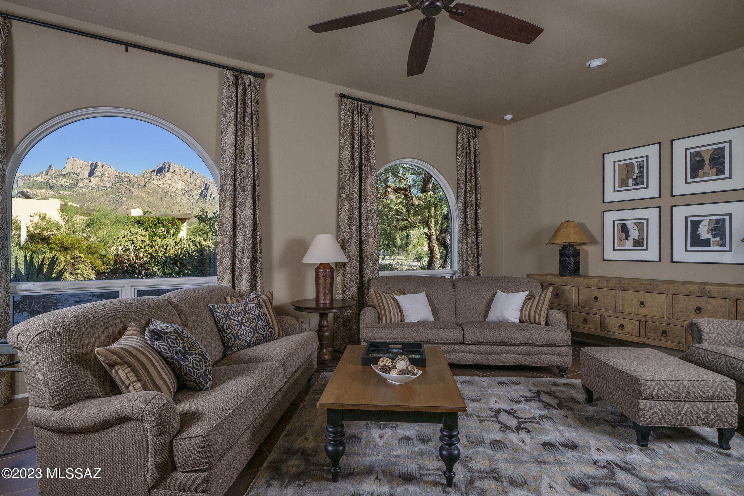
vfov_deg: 67.4
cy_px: 248
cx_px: 372
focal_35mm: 18
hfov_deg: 90.0
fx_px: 372
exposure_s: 1/100
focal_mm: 18
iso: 200
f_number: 11
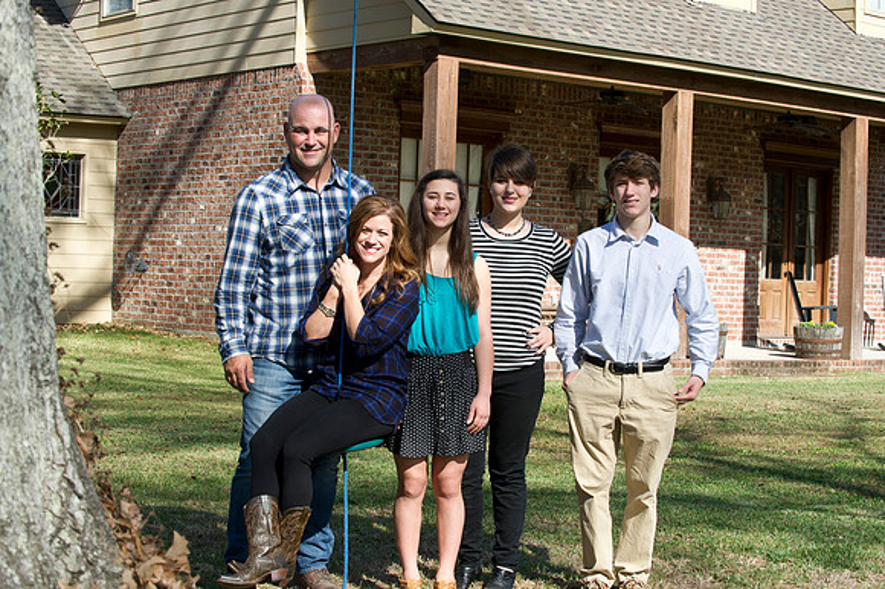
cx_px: 442
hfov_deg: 28.9
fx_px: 1720
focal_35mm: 70
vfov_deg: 19.4
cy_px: 294
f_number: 9
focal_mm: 70
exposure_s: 1/250
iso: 400
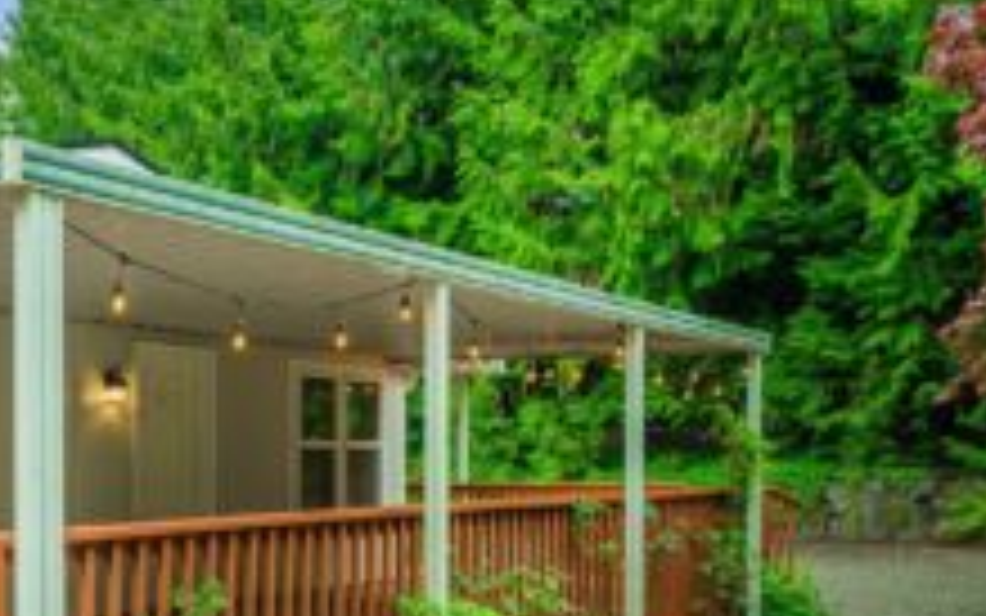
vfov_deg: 30.5
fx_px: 1102
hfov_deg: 45.8
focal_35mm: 41
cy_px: 492
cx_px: 203
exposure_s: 1/30
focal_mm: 22
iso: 200
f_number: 7.1
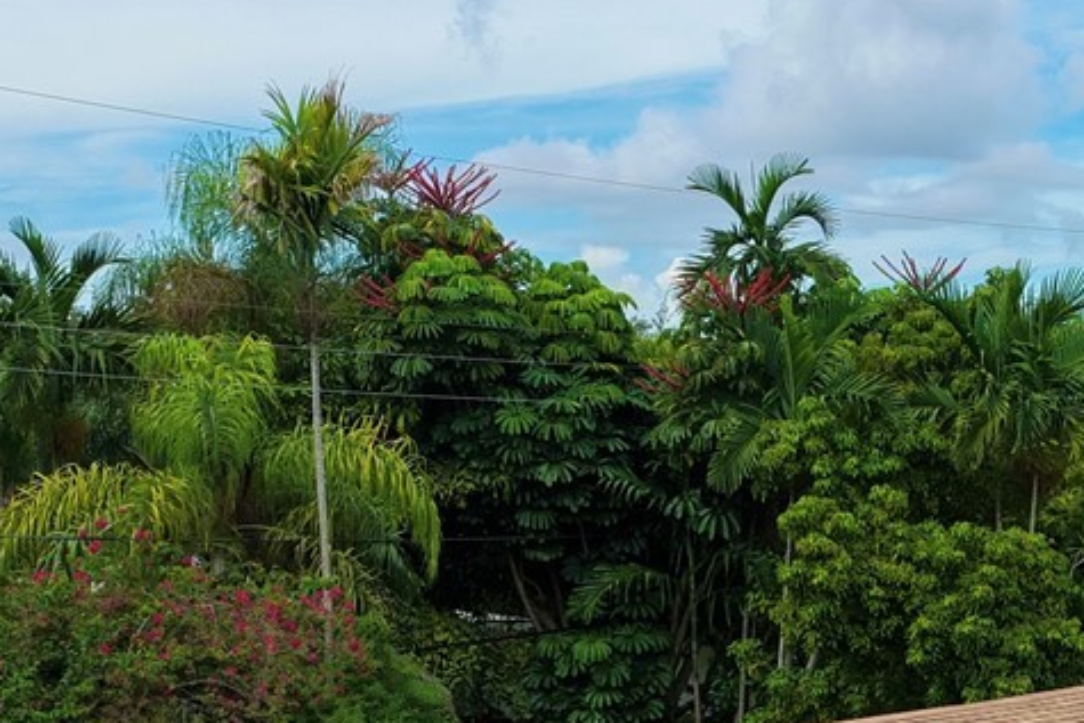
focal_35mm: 100
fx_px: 3012
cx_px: 1126
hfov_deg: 19.7
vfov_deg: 13.2
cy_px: 927
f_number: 2.8
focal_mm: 14.45
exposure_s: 1/1600
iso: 320
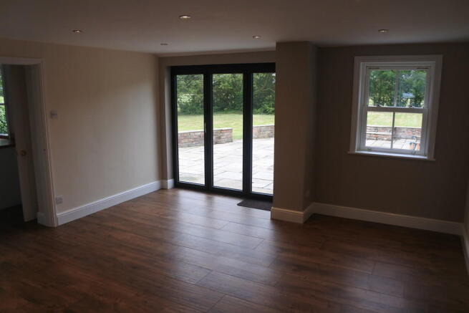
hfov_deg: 67.4
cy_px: 156
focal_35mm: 27
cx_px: 234
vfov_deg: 48.0
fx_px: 352
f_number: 3.5
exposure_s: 1/200
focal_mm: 10
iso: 400
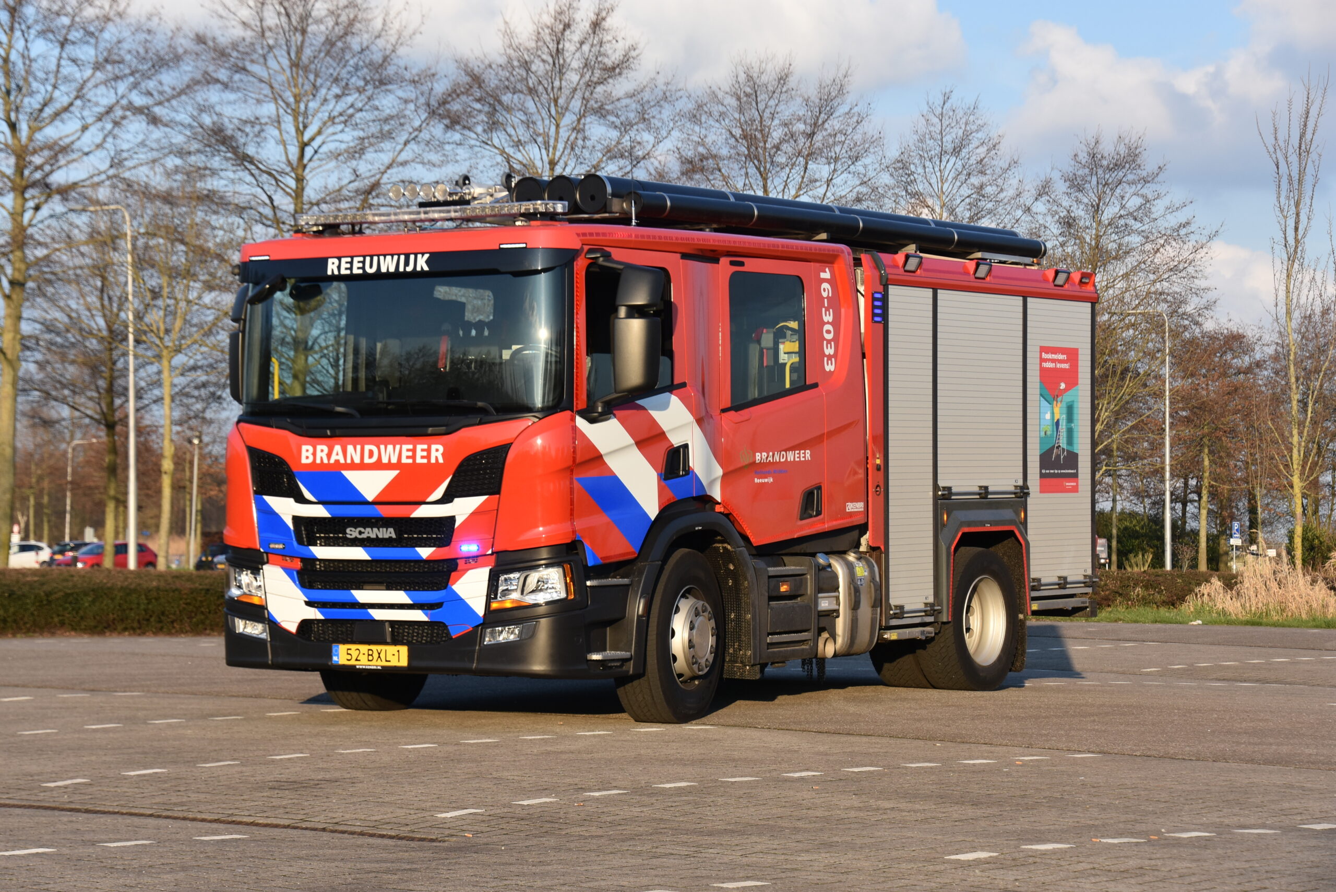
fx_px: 3062
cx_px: 668
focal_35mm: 82
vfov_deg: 16.6
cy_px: 446
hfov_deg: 24.6
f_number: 8
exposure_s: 1/500
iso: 280
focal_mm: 55
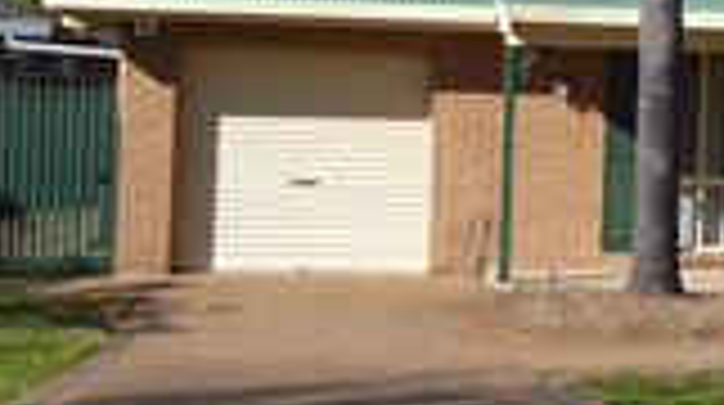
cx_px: 711
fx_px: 1629
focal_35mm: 85
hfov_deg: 24.0
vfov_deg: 14.1
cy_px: 76
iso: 100
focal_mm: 5
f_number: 9
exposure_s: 1/100
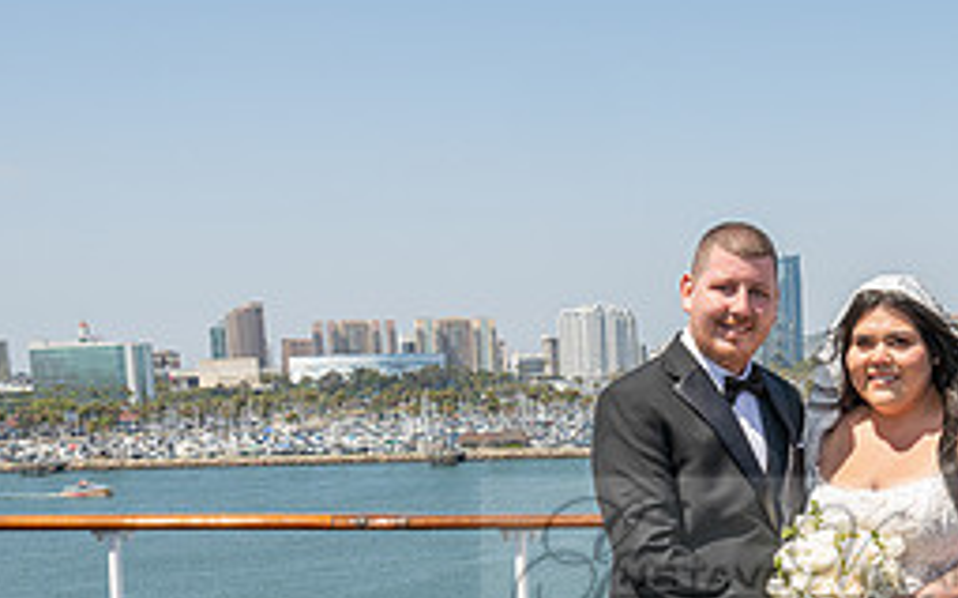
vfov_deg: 21.0
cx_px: 761
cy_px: 568
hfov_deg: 33.1
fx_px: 1565
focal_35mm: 60
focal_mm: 24
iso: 200
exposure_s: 1/200
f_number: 10
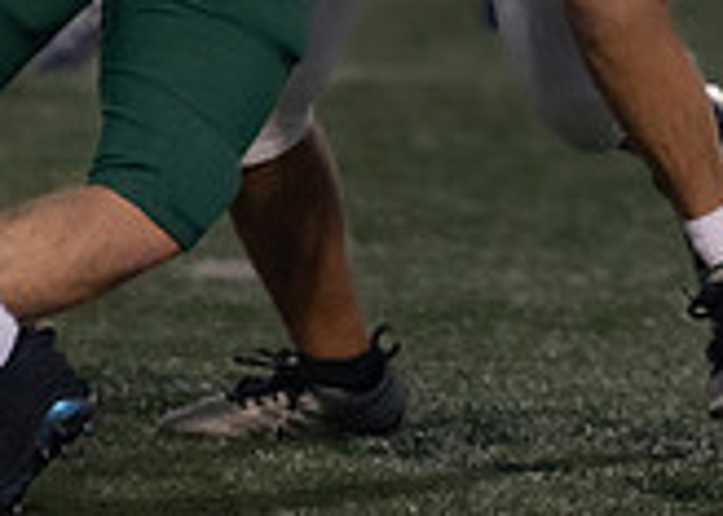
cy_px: -759
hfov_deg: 1.8
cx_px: 661
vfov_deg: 1.3
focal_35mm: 1127
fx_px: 23132
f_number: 2.8
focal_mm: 200
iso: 2000
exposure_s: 1/1250
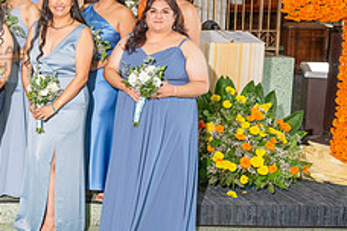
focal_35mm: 61
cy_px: 46
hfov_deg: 27.9
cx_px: -90
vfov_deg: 22.0
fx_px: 588
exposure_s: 1/160
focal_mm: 24
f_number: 5
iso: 800
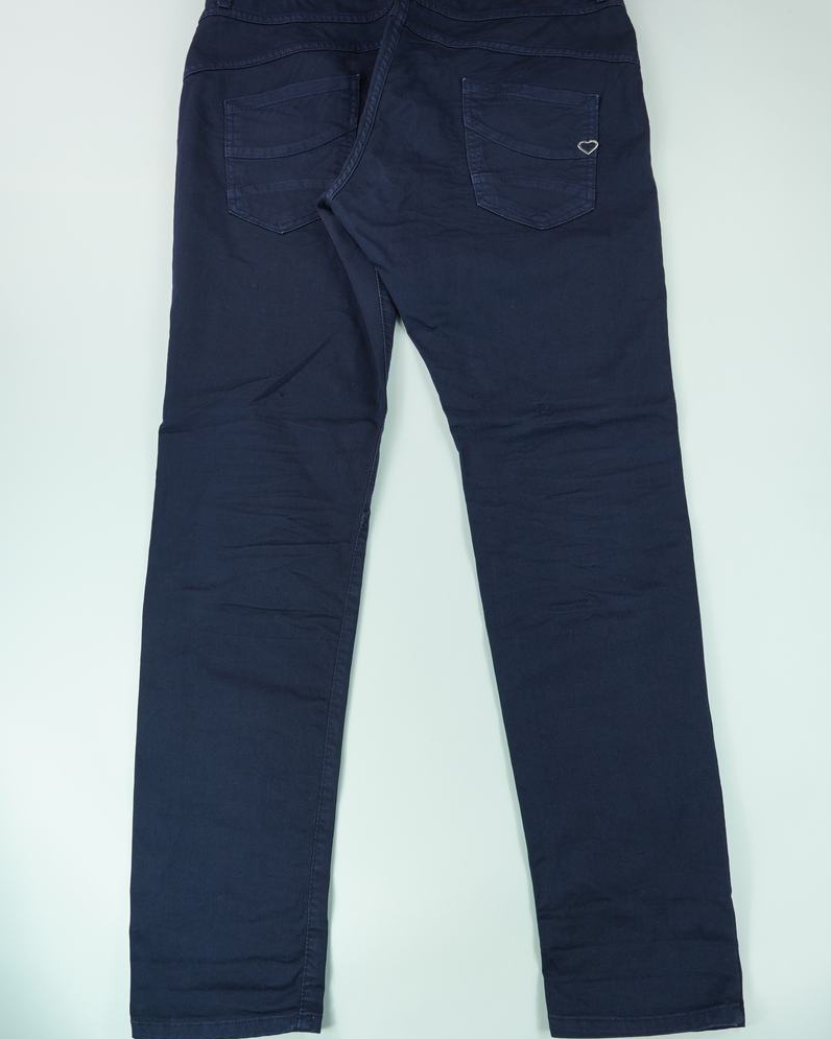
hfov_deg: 43.4
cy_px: 485
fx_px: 1045
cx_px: 417
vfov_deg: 52.8
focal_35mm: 34
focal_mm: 20
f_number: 5.6
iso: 200
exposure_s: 1/100
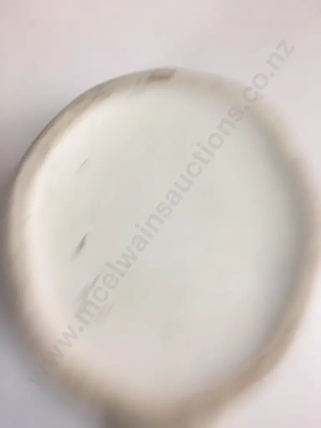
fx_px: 359
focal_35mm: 29
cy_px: 214
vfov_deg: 61.7
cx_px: 160
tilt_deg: -79.3
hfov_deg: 48.2
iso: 32
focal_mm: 4.15
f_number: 2.2
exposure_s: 1/33
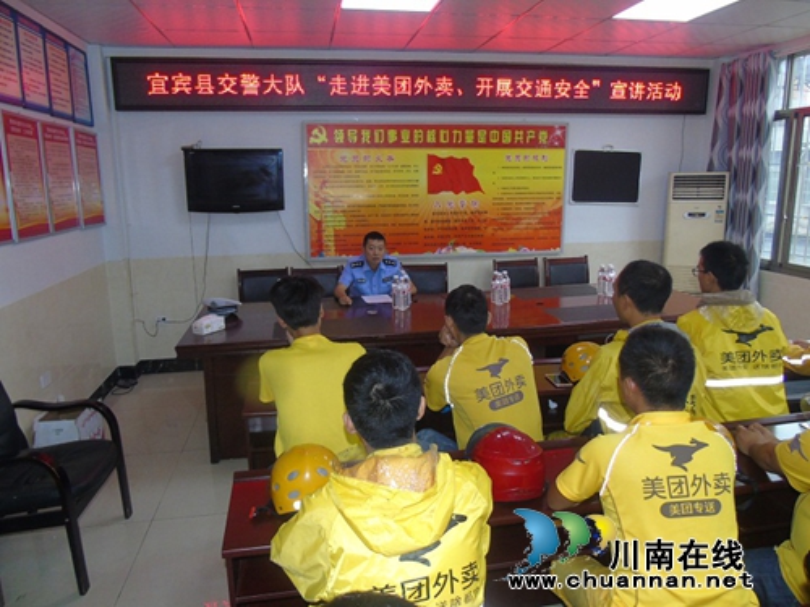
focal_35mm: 25
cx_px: 405
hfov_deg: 69.4
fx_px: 585
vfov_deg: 54.9
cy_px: 304
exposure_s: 1/30
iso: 200
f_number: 3.4
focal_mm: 4.4
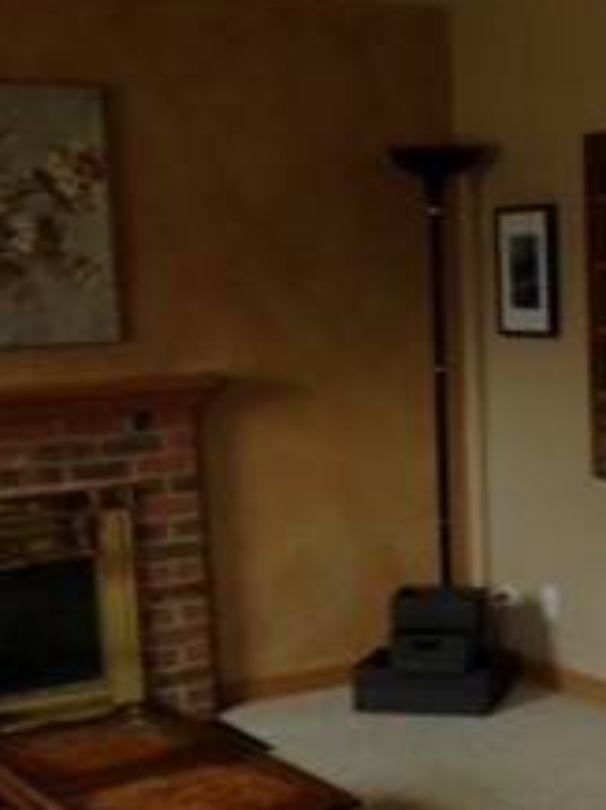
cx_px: 537
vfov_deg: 25.2
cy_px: 550
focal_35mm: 77
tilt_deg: -6.0
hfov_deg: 18.8
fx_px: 1801
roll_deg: +0.6
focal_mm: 4.28
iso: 80
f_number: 2.4
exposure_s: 1/15
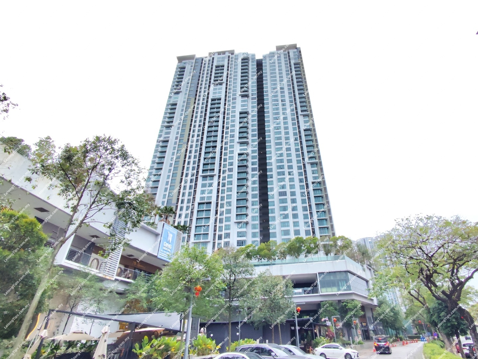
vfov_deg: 78.1
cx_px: 239
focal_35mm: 16
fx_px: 221
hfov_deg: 94.5
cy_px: 180
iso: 50
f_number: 2.2
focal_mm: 1.65
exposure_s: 1/349
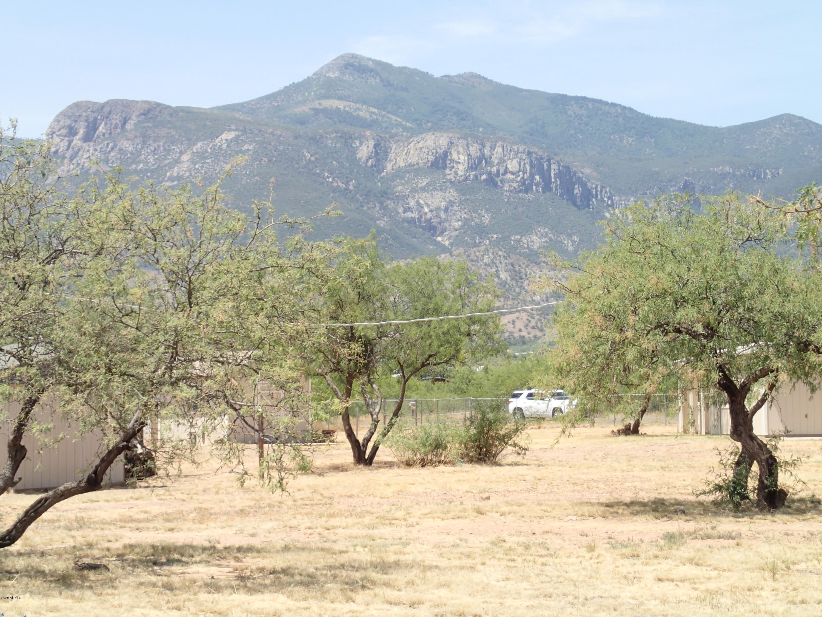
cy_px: 308
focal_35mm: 100
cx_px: 411
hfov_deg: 19.6
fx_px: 2375
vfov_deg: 14.8
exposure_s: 1/200
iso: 100
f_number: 4.9
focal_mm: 18
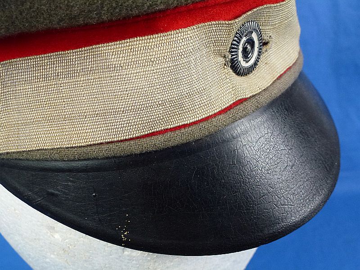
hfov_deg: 45.8
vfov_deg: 35.1
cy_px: 135
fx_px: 426
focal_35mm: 41
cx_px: 180
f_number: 3.9
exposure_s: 1/80
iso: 250
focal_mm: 7.4
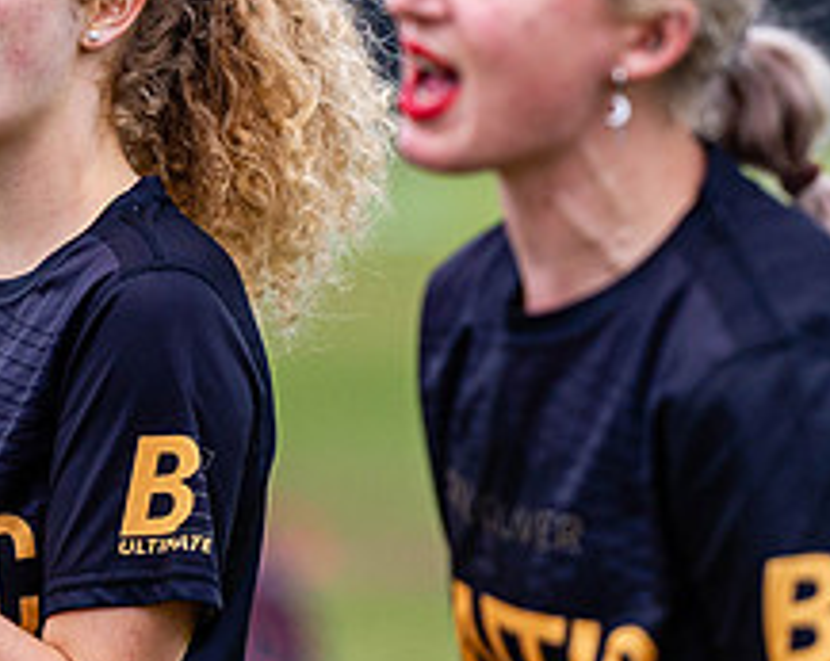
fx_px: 14768
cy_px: 236
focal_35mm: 602
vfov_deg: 2.6
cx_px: 217
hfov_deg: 3.2
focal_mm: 200
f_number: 2.8
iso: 800
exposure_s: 1/1000
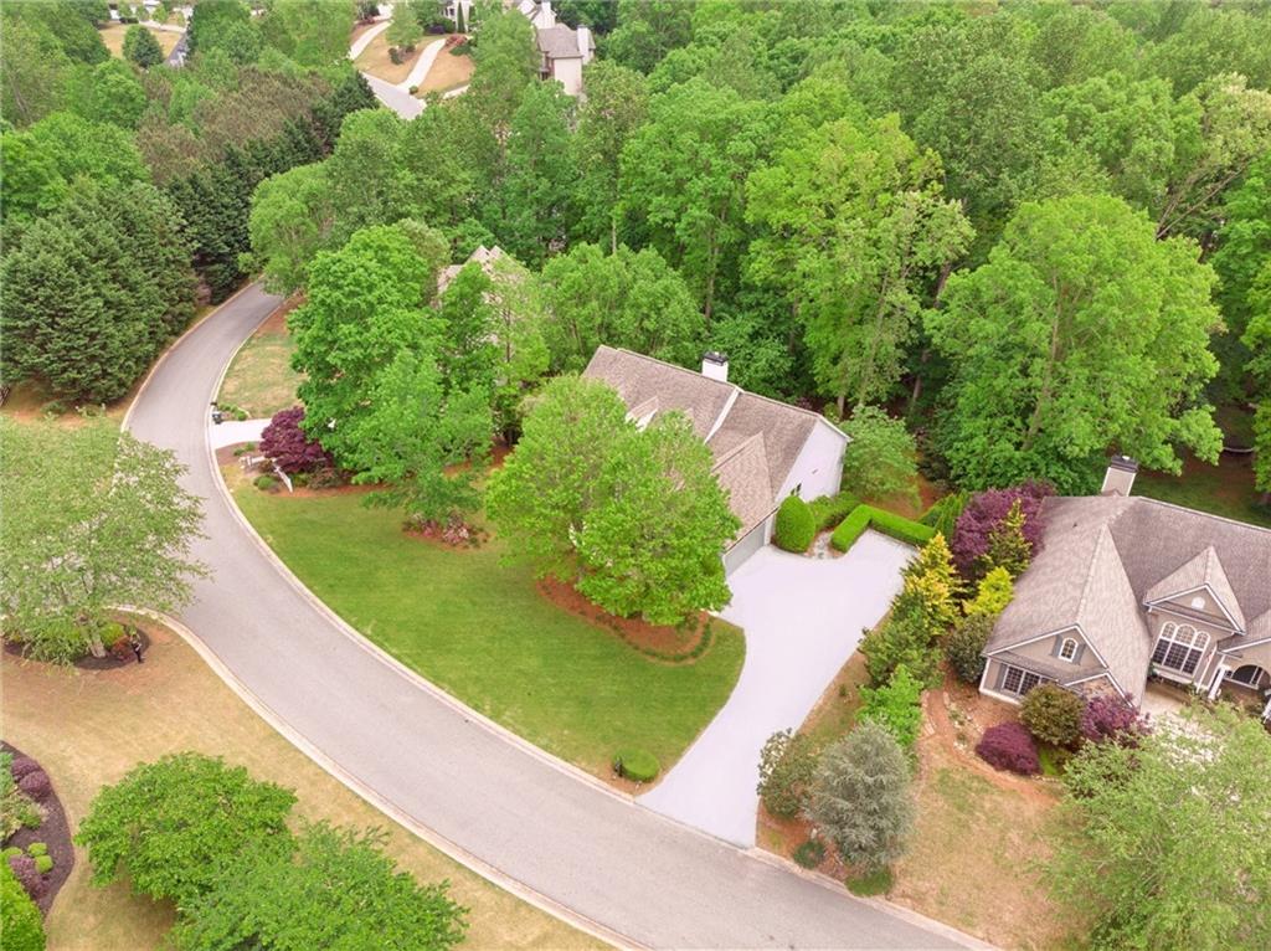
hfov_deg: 71.6
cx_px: 636
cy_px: 476
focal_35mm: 24
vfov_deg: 56.7
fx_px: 880
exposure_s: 1/160
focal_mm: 4.5
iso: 100
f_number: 2.8
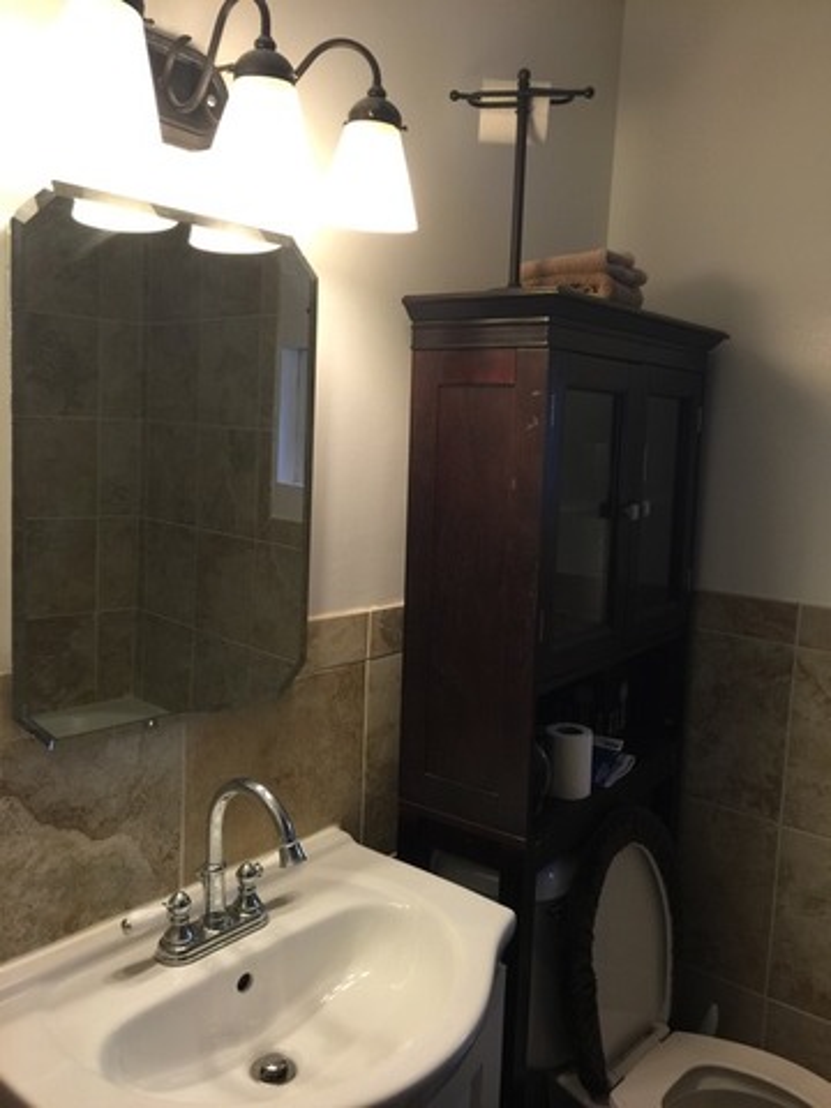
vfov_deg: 61.7
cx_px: 416
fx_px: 928
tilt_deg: -6.3
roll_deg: -2.6
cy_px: 554
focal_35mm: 29
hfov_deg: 48.2
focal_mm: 4.15
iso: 32
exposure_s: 1/15
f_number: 2.2
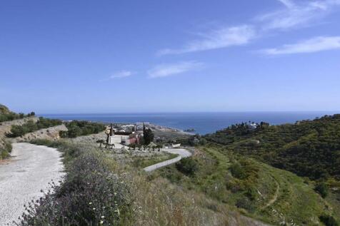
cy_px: 113
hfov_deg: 61.9
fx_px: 283
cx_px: 170
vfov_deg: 43.6
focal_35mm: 30
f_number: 9
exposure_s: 1/640
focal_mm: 20
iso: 100
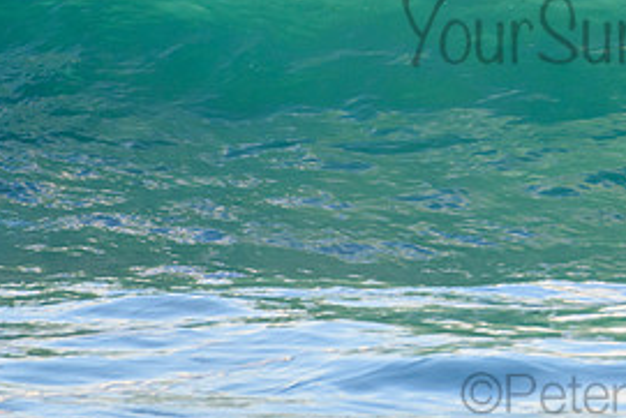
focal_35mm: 1603
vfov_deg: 0.9
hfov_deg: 1.3
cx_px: 640
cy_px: 10
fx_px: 27888
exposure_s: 1/1600
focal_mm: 500
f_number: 5.6
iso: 720
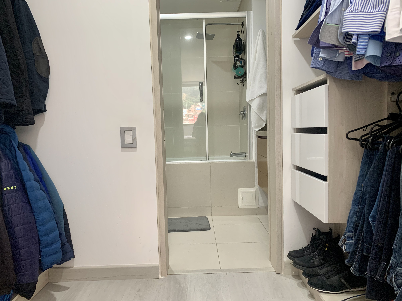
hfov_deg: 67.3
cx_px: 201
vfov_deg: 53.1
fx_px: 302
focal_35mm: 26
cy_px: 150
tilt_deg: -3.9
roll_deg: +2.0
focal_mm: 4.25
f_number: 1.8
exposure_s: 1/60
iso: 100
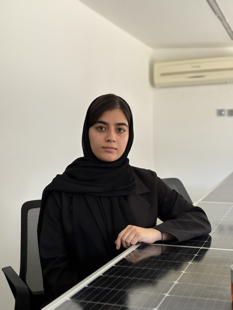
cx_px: 116
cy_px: 155
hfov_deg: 28.0
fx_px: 467
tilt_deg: -1.0
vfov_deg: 36.8
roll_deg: +1.1
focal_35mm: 52
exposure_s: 1/176
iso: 40
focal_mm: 5.96
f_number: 1.6
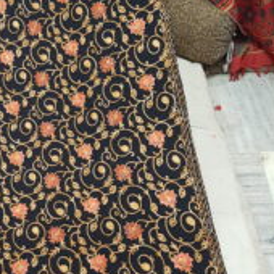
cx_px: 45
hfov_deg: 30.7
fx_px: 484
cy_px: 139
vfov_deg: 31.6
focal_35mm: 54
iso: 200
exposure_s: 1/25
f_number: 1.7
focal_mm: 4.2
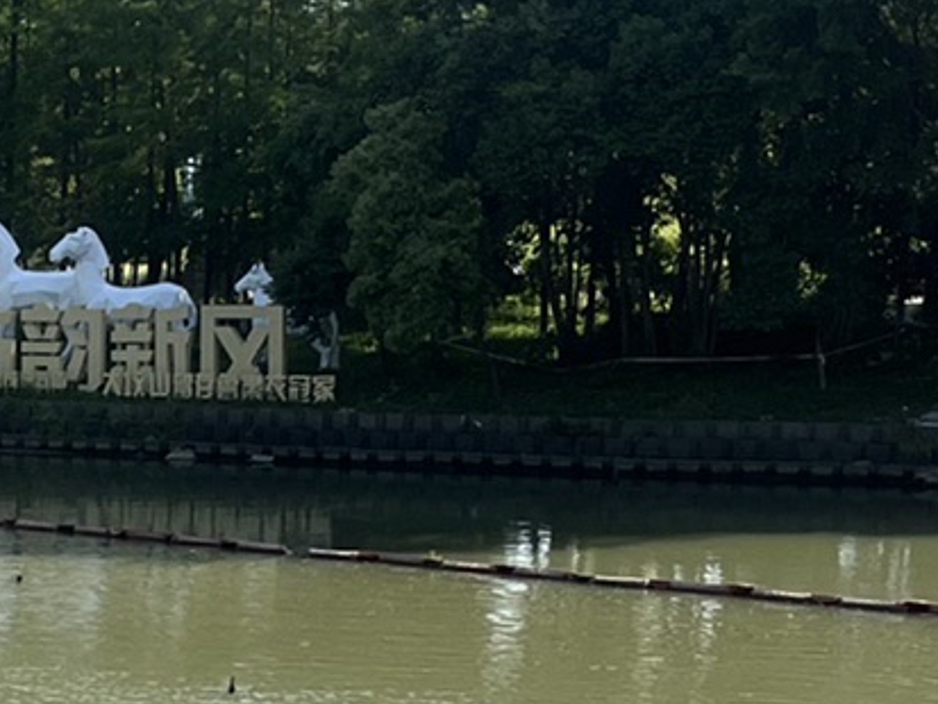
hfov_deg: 14.8
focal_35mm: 126
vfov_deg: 11.4
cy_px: 942
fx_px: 3415
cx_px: -357
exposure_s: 1/2309
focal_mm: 5.1
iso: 50
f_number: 1.6
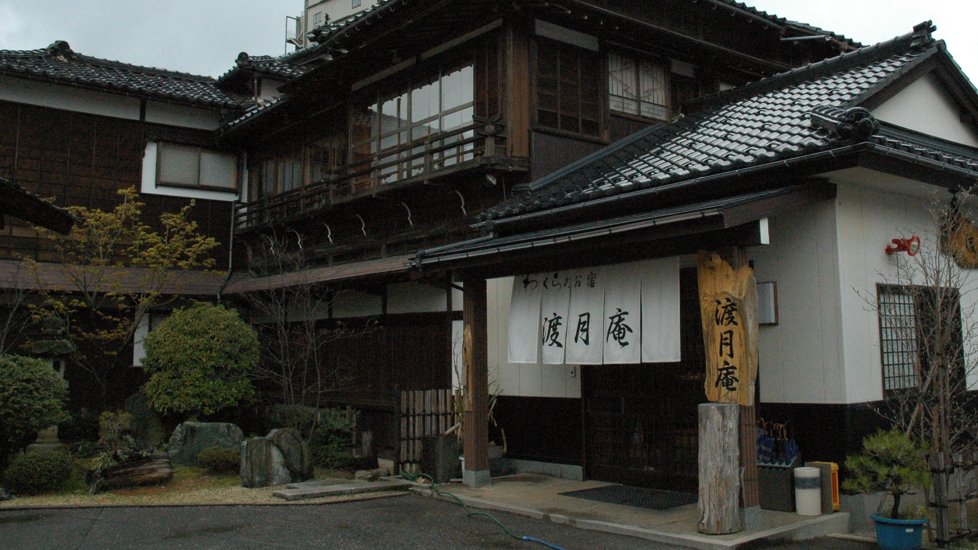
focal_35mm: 32
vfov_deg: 36.5
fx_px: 830
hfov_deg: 61.0
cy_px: 218
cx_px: 510
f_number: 10
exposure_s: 1/250
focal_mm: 18
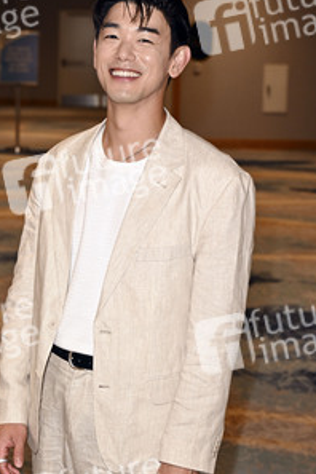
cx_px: 131
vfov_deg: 26.0
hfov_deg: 17.5
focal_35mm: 78
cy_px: 257
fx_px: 1027
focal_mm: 58
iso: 1250
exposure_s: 1/250
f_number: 4.5
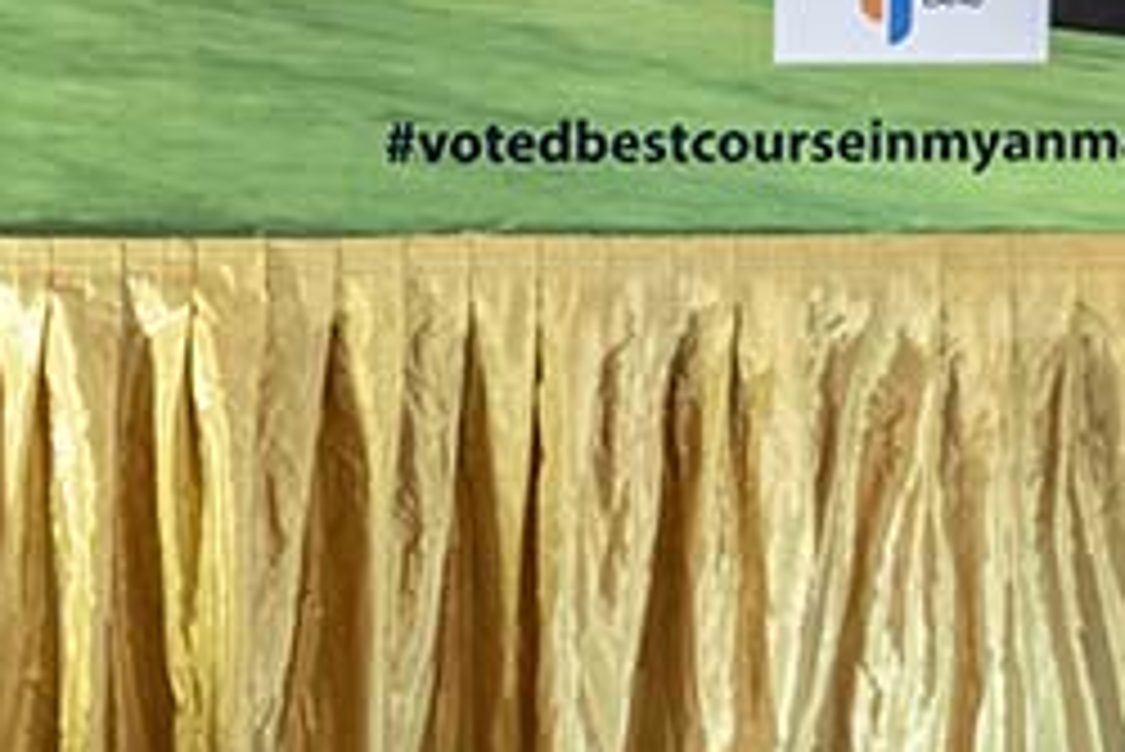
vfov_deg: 11.3
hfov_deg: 15.4
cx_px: -810
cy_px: -383
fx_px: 3656
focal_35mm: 117
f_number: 6.3
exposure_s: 1/200
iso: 8000
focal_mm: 30.5
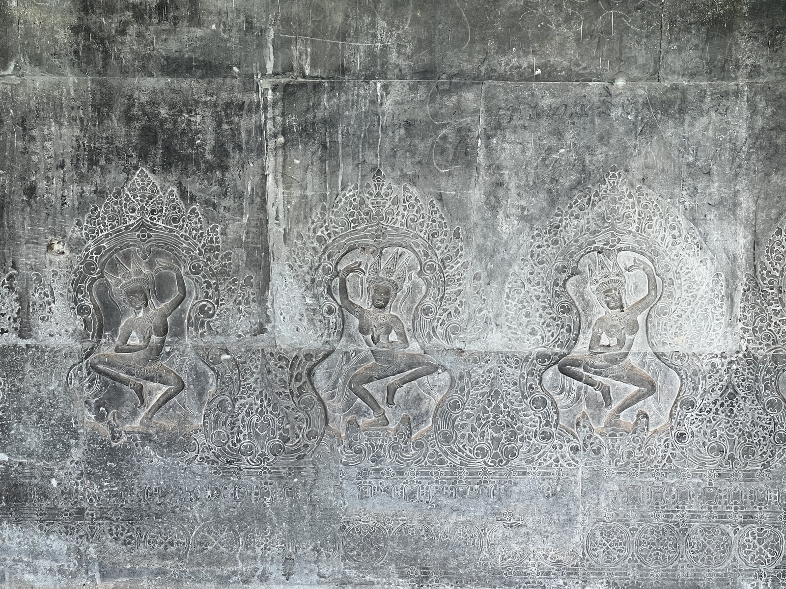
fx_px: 1748
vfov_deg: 19.1
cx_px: 393
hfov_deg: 25.3
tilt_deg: -4.8
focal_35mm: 77
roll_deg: +0.3
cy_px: 294
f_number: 2.8
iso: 160
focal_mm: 9
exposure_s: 1/99
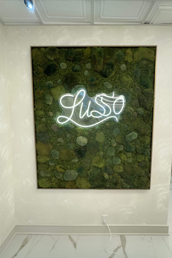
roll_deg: -0.7
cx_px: 94
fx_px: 107
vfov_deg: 100.4
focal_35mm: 15
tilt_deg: -5.3
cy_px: 127
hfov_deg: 77.1
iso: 125
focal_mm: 2.22
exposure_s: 1/120
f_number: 2.2
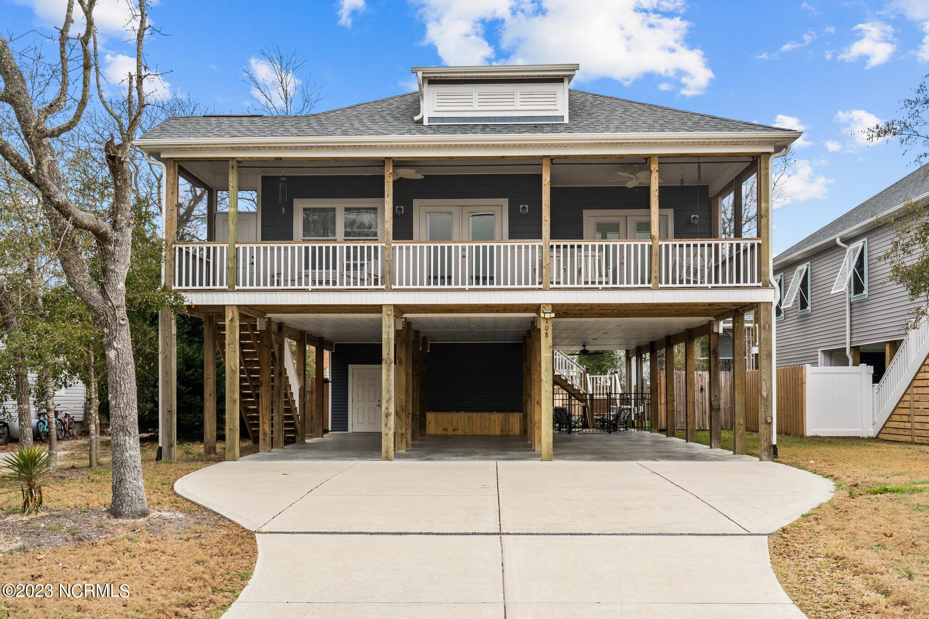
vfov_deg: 40.0
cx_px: 464
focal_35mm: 33
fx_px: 851
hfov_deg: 57.2
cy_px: 310
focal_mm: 33
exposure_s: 1/640
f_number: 4
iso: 200
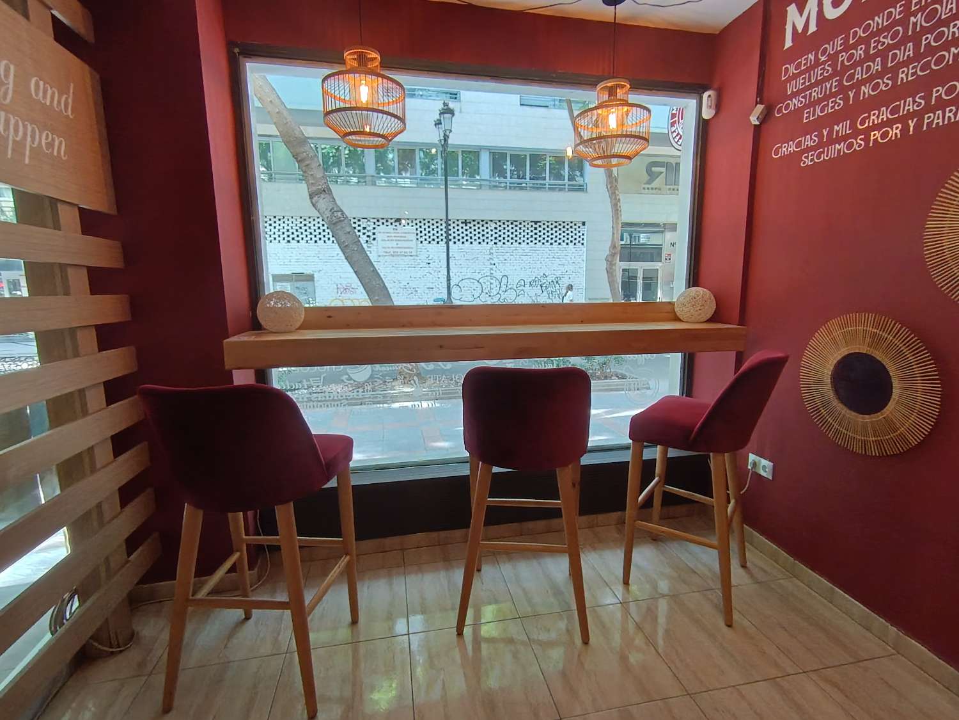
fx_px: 471
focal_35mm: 17
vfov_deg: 74.7
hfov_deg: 91.0
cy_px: 360
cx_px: 480
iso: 496
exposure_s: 1/50
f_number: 2.2
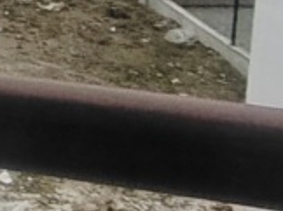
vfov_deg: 10.3
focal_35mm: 126
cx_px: -430
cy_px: -276
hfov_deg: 12.0
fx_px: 1029
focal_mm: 1.42
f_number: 2.2
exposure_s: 1/873
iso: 100
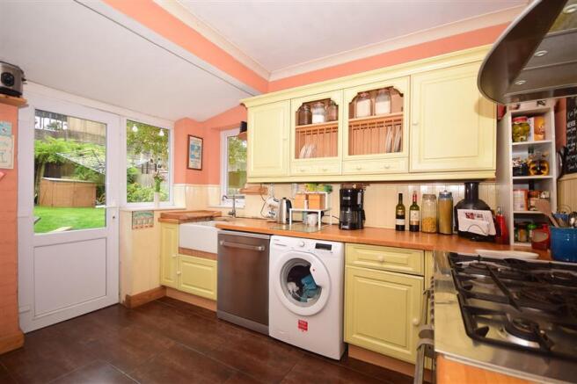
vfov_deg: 77.3
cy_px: 192
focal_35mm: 15
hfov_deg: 100.4
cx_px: 288
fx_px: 240
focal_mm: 10
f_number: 5
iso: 200
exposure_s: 1/100
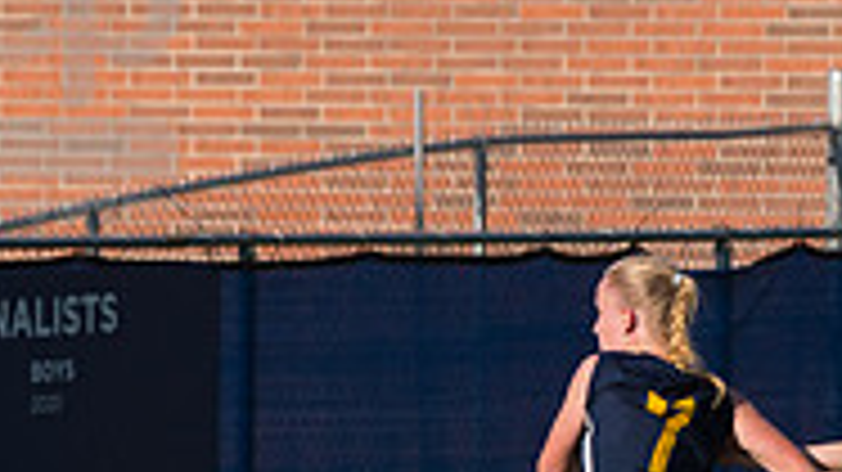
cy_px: 679
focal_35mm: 972
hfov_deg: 2.2
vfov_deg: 1.2
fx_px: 21692
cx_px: 680
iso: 250
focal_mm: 200
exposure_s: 1/1600
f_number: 5.6
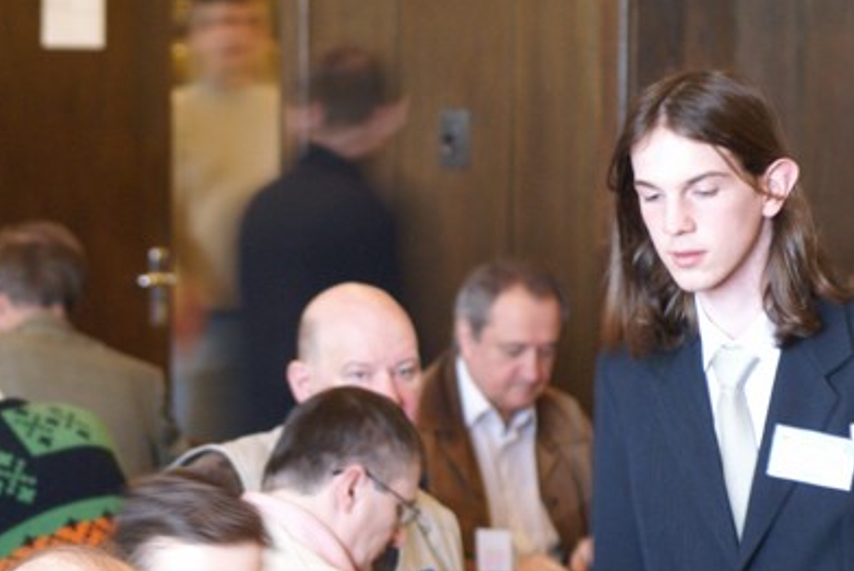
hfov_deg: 5.7
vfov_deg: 3.8
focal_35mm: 362
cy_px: 397
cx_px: 590
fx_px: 8591
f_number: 5.6
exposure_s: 1/6
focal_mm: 135
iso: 400
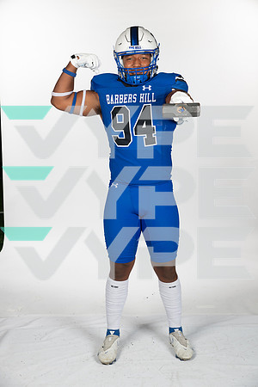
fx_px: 623
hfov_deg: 23.4
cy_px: 194
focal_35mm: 58
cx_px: 129
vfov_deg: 34.5
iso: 250
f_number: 7.1
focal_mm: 58
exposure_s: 1/400
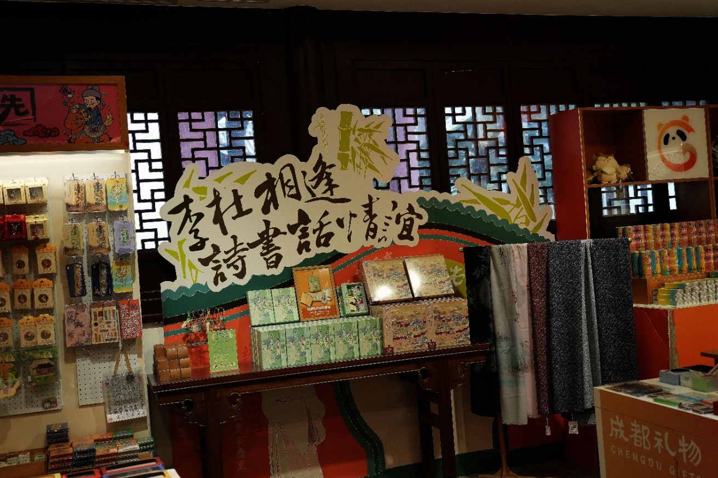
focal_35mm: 44
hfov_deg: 44.5
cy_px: 240
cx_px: 371
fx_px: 877
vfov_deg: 30.5
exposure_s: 1/160
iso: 1000
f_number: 4
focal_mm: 41
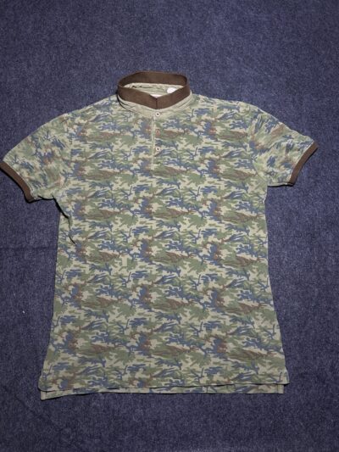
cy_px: 226
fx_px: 339
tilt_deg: -60.7
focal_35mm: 26
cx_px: 170
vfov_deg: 67.3
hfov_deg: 53.1
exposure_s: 1/100
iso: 125
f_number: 1.5
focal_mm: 5.7
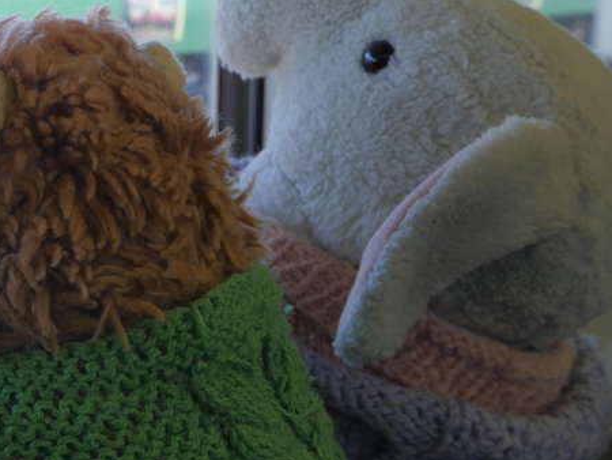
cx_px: -106
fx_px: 1132
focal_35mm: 64
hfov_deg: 27.0
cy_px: 154
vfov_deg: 22.9
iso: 250
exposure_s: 1/50
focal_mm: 12
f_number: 5.6
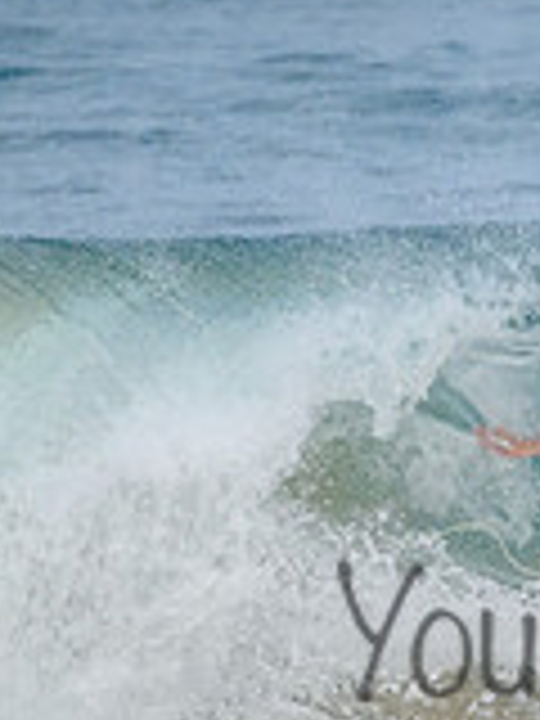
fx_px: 58093
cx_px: 801
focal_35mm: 2793
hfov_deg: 0.5
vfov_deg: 0.7
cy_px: 592
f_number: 11
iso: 900
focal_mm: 800
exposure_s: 1/2000
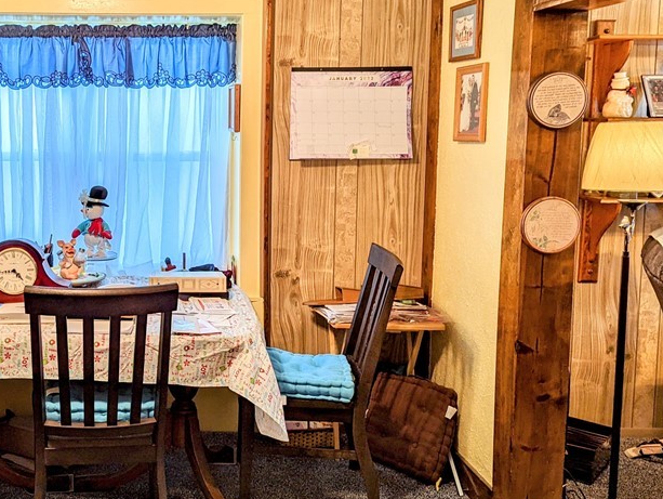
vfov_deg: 36.0
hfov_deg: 44.3
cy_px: 219
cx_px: 126
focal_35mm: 40
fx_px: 767
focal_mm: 6.81
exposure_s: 1/60
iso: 42
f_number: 1.85
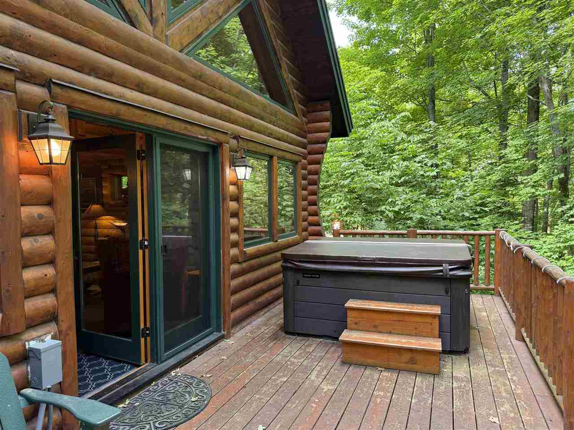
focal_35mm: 24
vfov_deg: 56.8
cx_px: 287
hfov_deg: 71.6
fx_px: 398
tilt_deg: -0.1
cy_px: 215
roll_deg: +1.6
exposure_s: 1/121
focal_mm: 6.76
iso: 125
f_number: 1.78
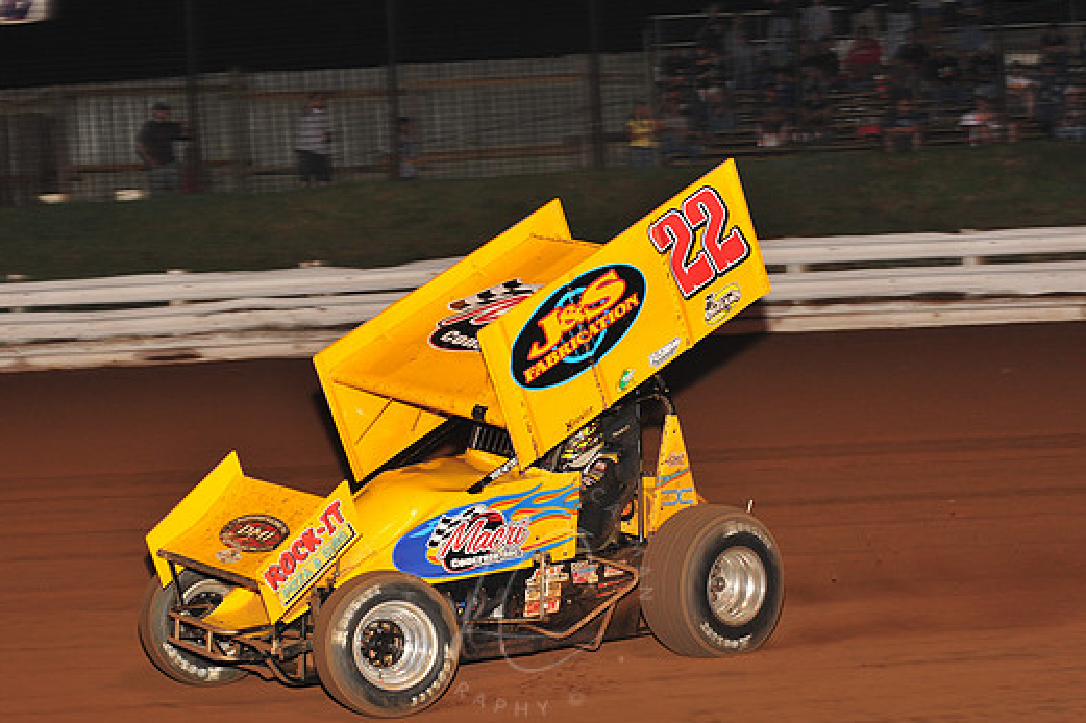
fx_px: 2684
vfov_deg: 15.3
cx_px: 525
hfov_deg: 22.9
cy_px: 398
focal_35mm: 89
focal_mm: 80
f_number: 7.1
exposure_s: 1/320
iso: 1000
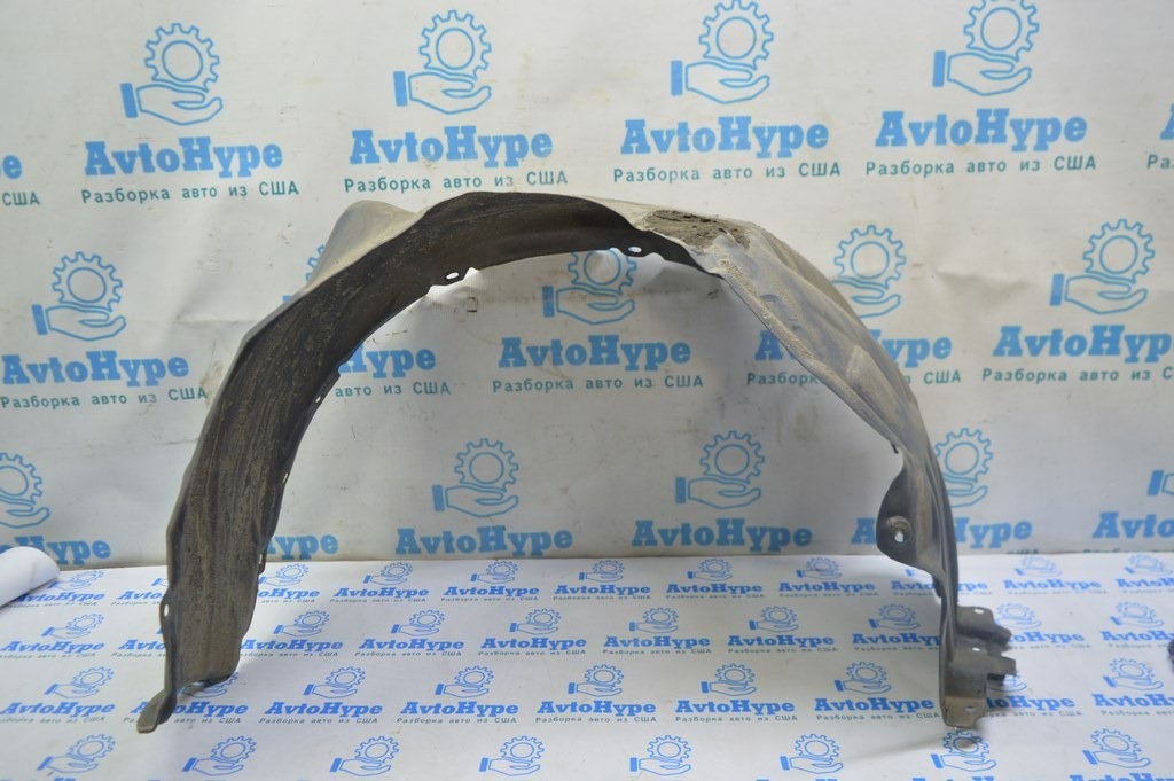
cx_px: 587
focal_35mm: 27
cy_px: 390
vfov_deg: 47.9
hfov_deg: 67.4
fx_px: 880
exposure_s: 1/40
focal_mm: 18
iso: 400
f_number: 3.5
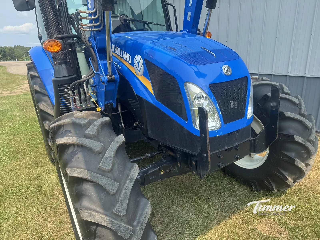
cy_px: 120
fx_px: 222
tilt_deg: -16.8
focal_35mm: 24
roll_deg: +1.3
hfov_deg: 71.6
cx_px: 160
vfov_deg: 56.8
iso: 80
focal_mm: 6.76
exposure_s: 1/1285
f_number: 1.78
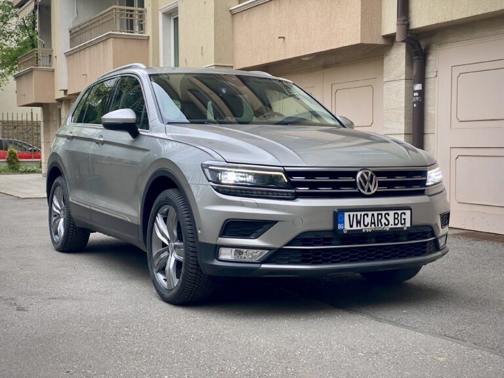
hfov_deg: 36.8
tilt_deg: -3.6
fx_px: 757
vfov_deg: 28.0
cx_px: 252
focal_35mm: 52
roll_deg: -0.3
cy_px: 189
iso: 64
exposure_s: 1/95
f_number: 2
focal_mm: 6
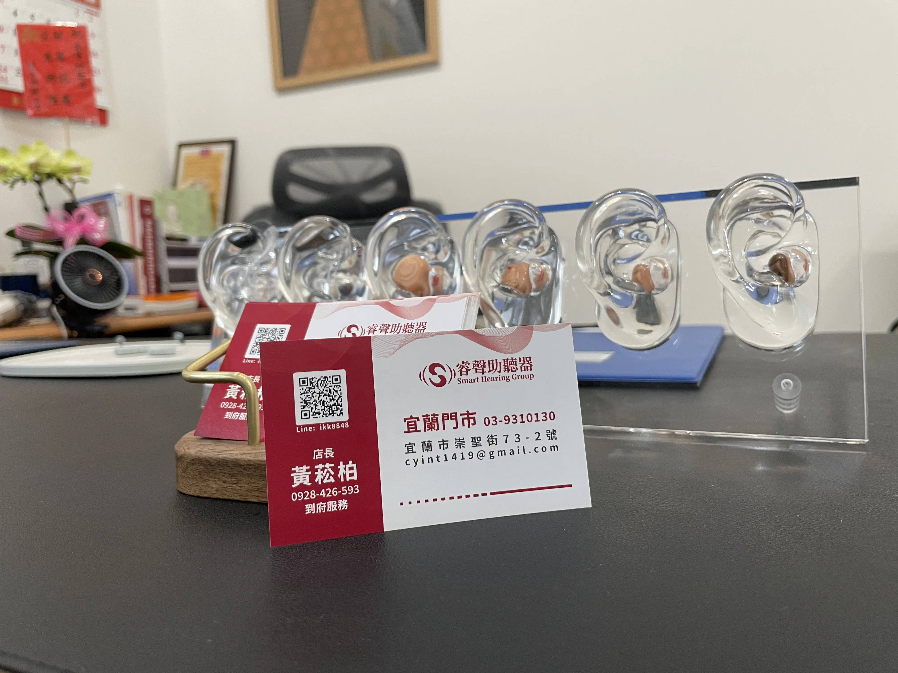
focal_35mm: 26
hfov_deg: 67.3
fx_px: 674
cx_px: 449
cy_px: 336
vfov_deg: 53.1
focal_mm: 4.2
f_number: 1.6
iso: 100
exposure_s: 1/60
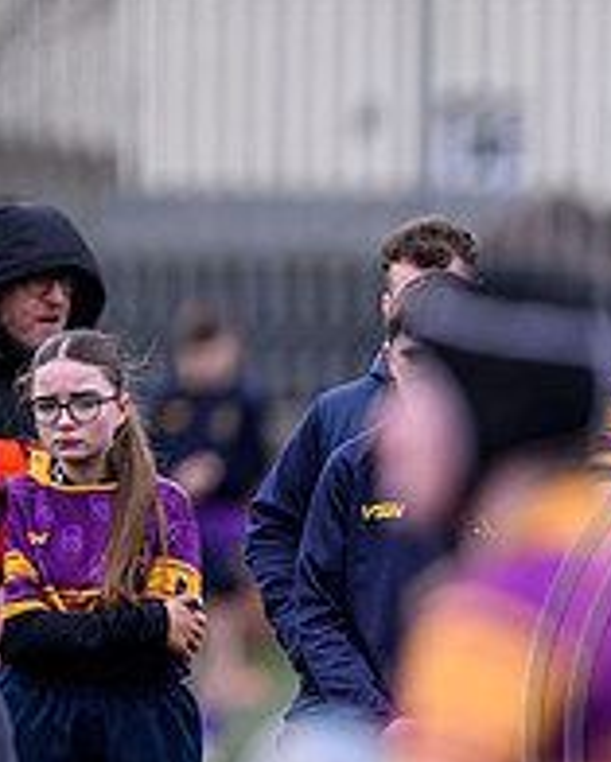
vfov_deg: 1.7
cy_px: 741
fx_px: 25071
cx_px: 922
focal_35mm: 1110
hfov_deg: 1.4
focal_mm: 400
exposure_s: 1/1250
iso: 500
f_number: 3.2
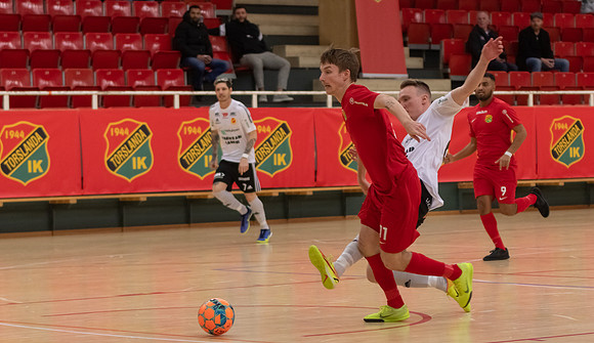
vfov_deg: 8.7
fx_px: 2257
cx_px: 366
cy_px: 243
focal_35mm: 142
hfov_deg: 15.0
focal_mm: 70
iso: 500
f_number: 2.8
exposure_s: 1/800
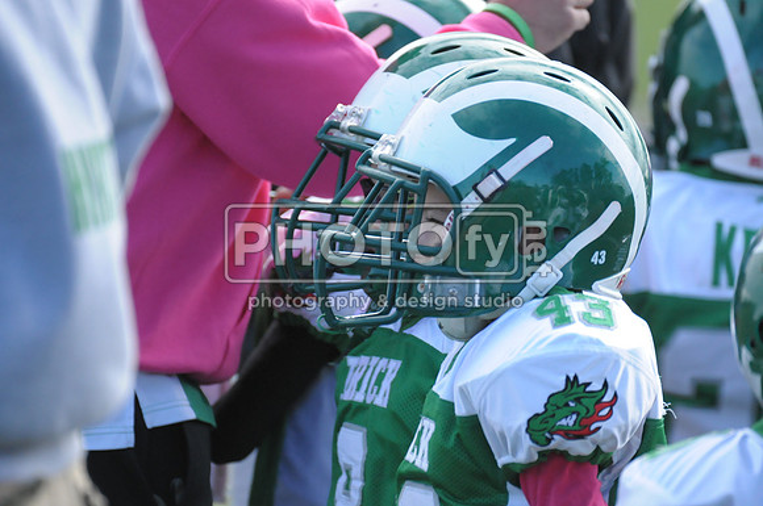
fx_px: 12699
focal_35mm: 600
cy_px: 253
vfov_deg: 2.3
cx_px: 382
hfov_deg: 3.4
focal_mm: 400
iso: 1600
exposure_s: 1/2500
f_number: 4
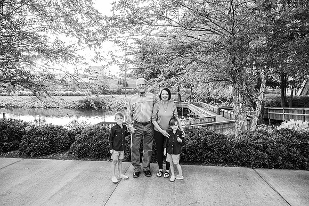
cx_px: 154
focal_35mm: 24
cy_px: 103
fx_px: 206
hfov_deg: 73.7
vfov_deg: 53.2
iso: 320
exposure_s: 1/200
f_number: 3.2
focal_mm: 24
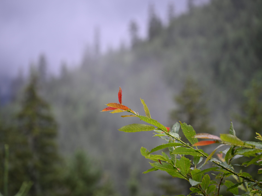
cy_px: 98
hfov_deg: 15.2
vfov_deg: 11.4
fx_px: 984
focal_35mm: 130
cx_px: 124
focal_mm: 120
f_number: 4
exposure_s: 1/250
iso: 100
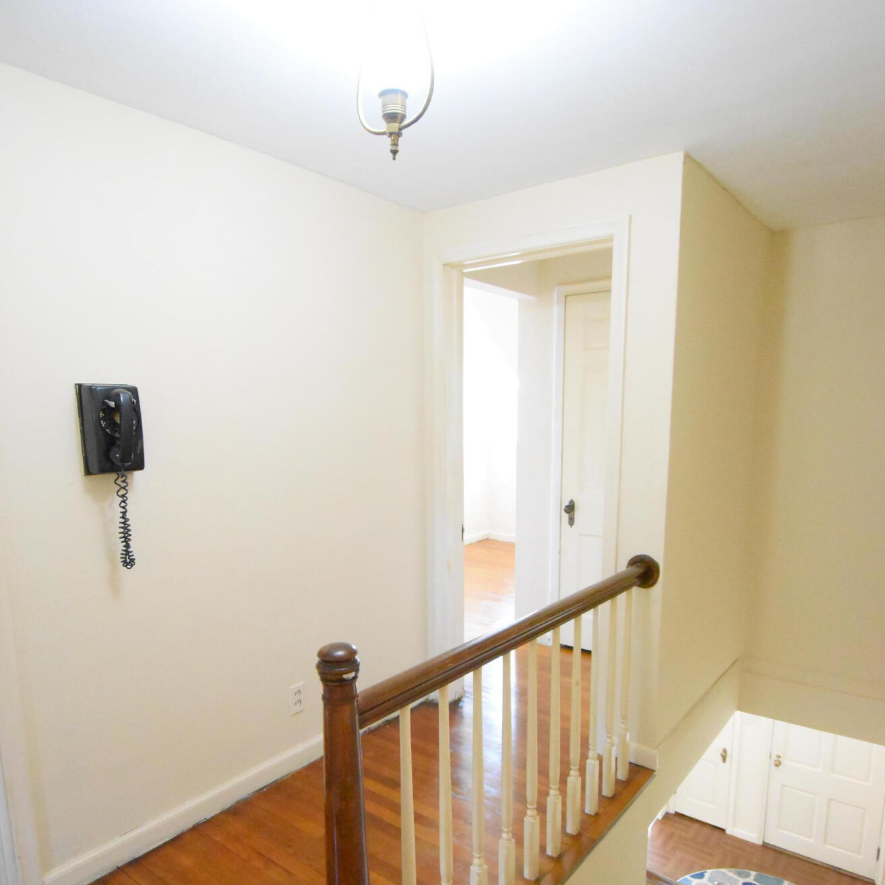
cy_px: 523
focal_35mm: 22
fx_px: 646
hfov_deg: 68.8
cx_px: 444
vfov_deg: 68.3
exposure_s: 1/125
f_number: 4.8
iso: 9000
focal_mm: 11.5
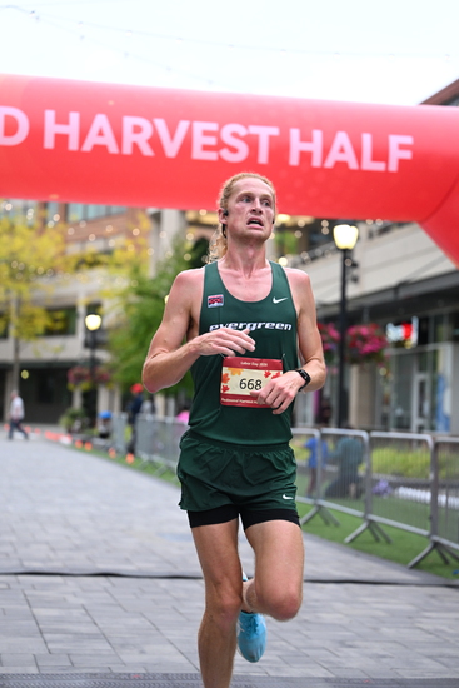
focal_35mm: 74
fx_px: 1414
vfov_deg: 27.3
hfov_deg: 18.4
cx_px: 230
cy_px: 344
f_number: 2.8
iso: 1600
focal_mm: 74
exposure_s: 1/1000
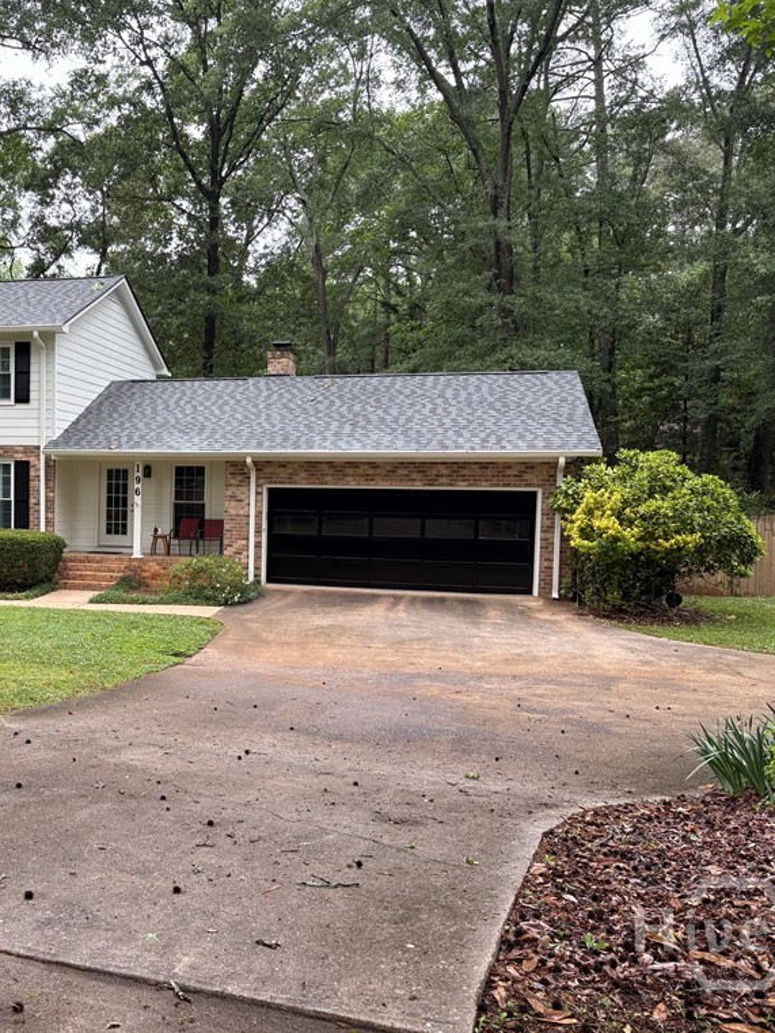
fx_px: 1045
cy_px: 517
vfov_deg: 52.6
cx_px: 126
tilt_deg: -1.9
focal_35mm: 35
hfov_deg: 38.7
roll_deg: -0.3
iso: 80
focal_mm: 5.96
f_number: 1.6
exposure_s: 1/228
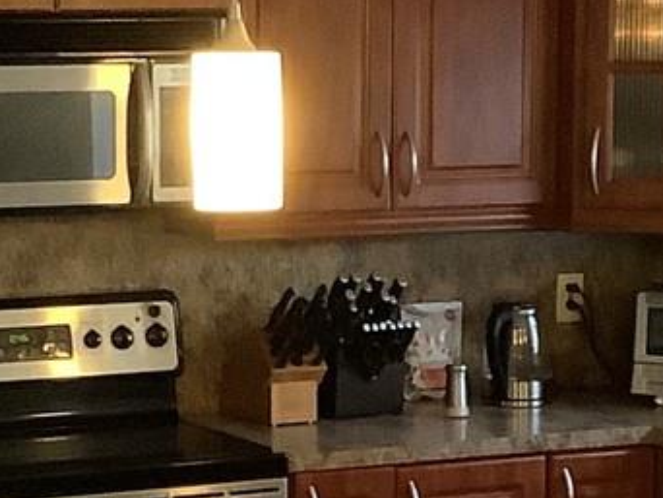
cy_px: 411
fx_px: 2779
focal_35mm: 145
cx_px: 211
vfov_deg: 10.2
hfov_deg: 13.6
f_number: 2.4
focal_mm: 3.3
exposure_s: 1/40
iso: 400
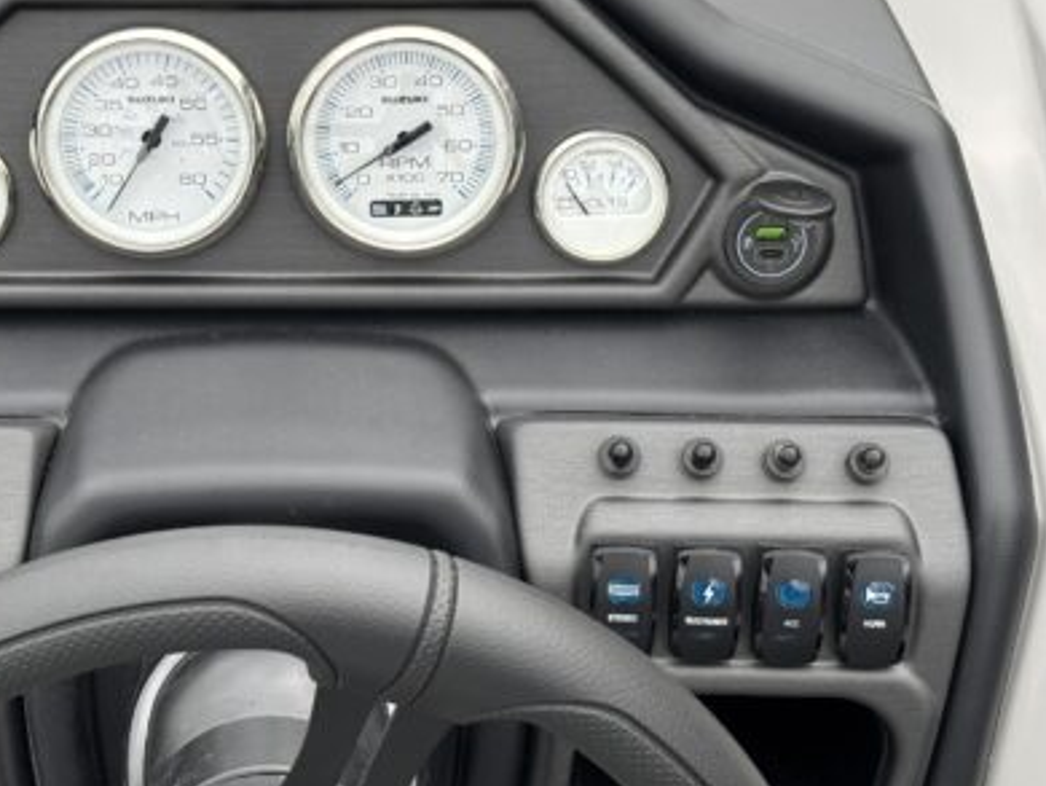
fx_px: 2147
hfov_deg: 27.2
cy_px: 260
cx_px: 337
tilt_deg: -41.6
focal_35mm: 71
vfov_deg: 20.7
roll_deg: -0.9
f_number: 1.6
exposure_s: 1/466
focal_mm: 5.96
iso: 32
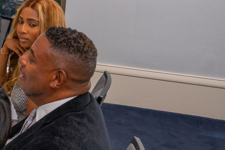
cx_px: -147
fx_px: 612
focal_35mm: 98
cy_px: 48
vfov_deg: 13.9
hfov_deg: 17.8
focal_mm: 28
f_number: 9
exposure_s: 1/200
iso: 160
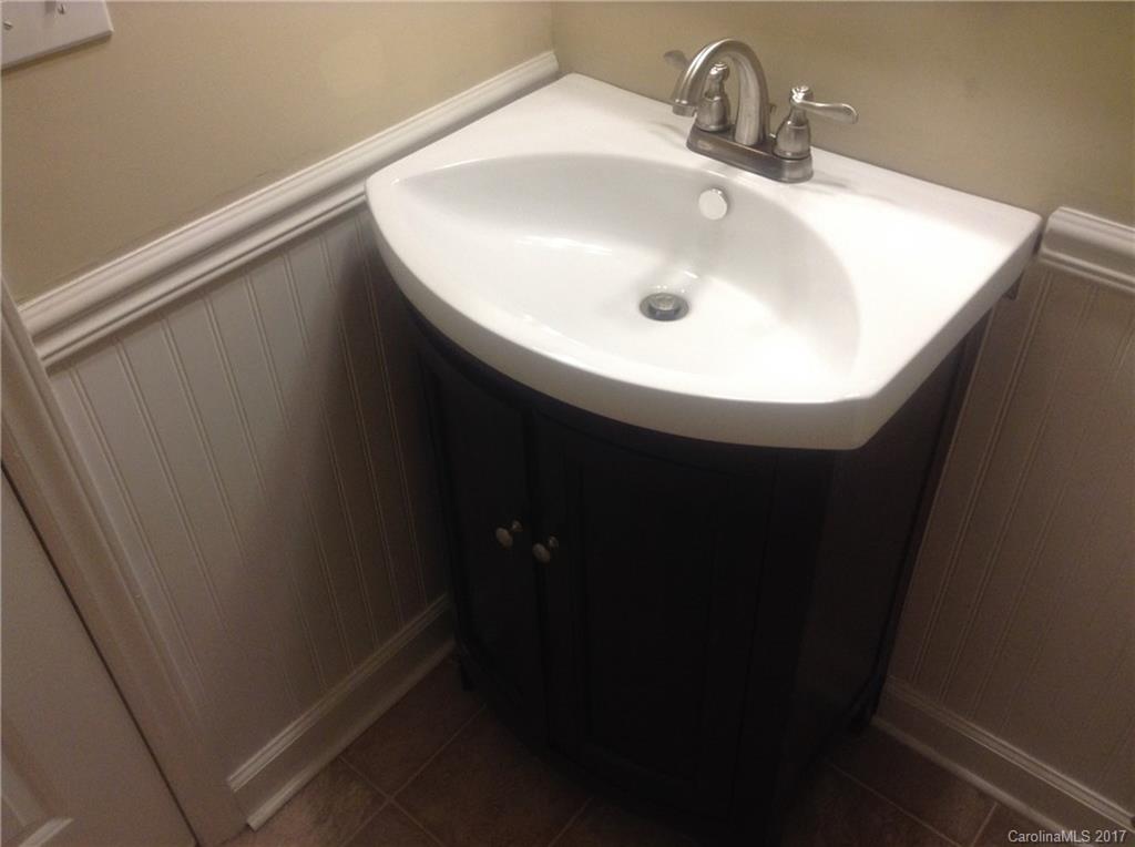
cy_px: 424
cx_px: 568
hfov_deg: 55.4
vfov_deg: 42.8
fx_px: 1080
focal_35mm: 33
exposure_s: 1/25
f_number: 2.4
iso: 80
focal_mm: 3.3
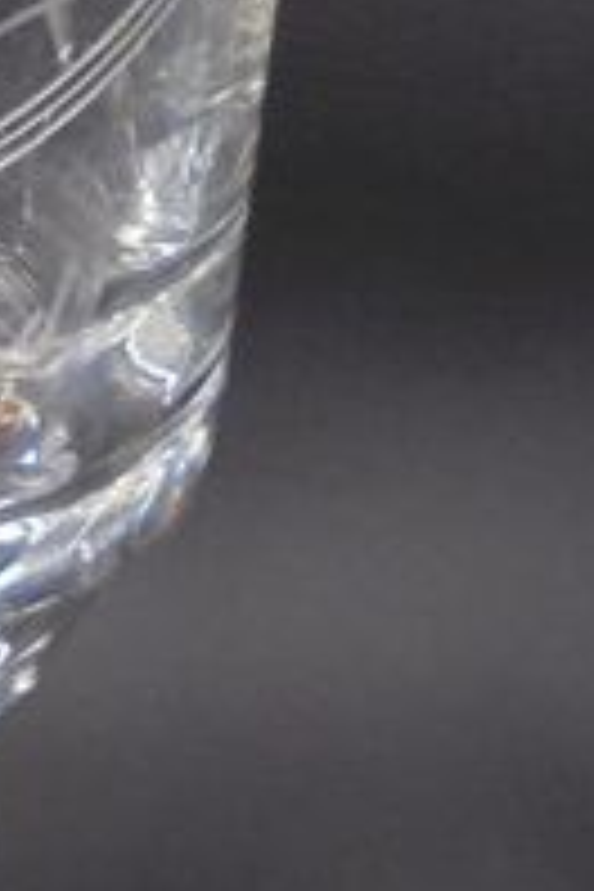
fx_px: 3044
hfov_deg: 11.0
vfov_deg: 16.4
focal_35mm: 123
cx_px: -97
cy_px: 50
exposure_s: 1/30
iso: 100
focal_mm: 4.6
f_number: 3.5
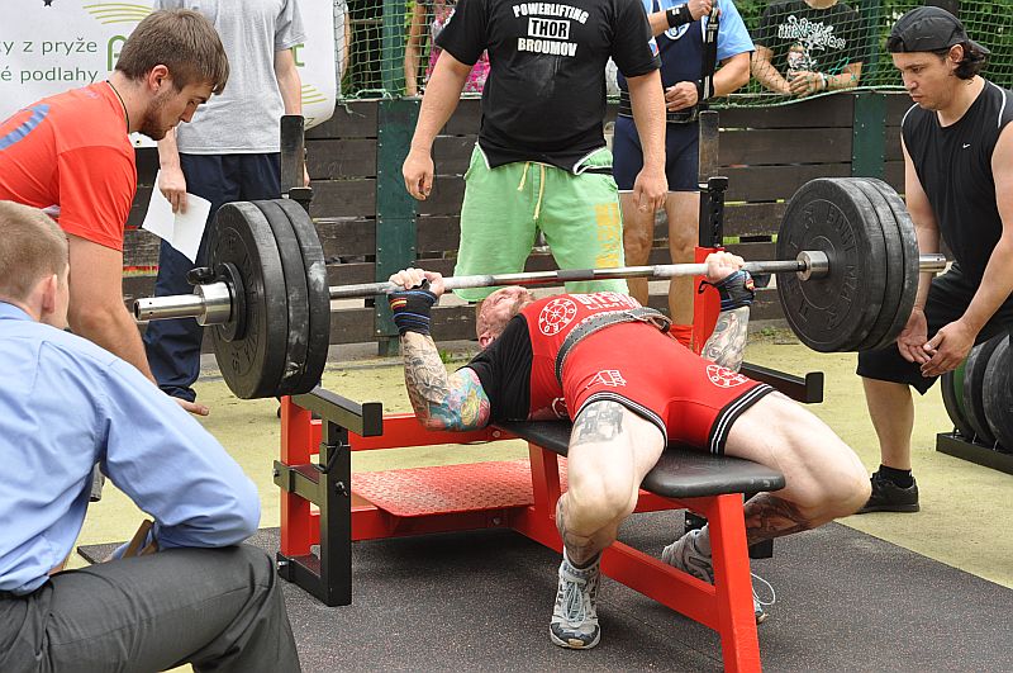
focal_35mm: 75
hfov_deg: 27.0
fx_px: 2107
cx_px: 506
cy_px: 336
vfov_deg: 18.1
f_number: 6.3
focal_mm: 50
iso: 400
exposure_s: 1/250
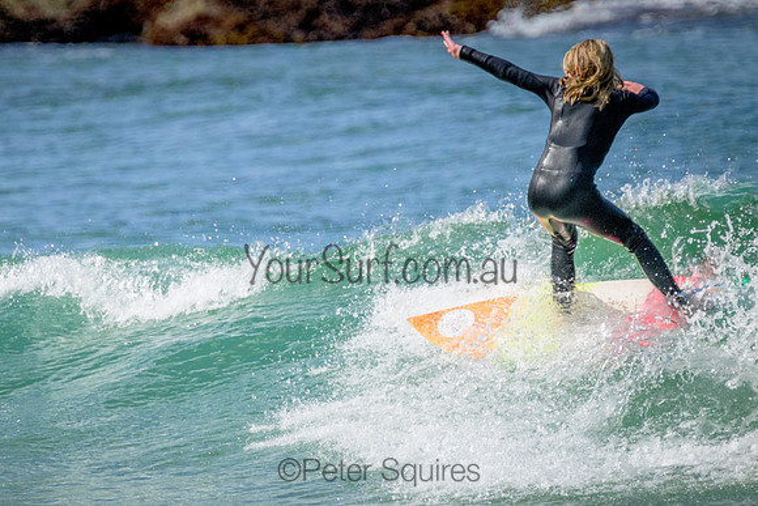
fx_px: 20605
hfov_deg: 2.1
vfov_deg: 1.4
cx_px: 295
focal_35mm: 978
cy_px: 291
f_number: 11
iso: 2500
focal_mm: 800
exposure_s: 1/1600
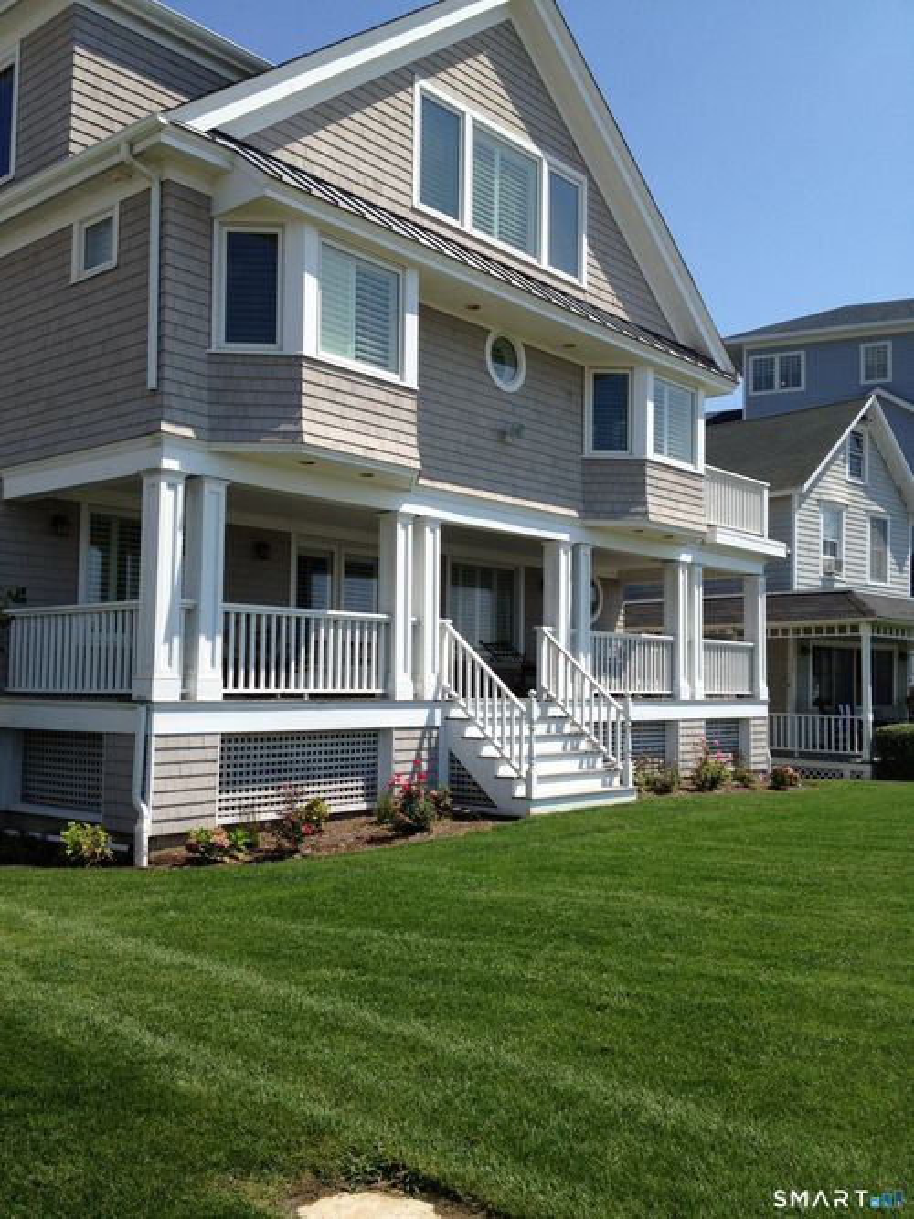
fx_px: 1233
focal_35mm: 35
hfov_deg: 40.7
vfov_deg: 52.6
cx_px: 457
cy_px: 610
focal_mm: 4.28
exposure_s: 1/2045
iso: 64
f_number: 2.4
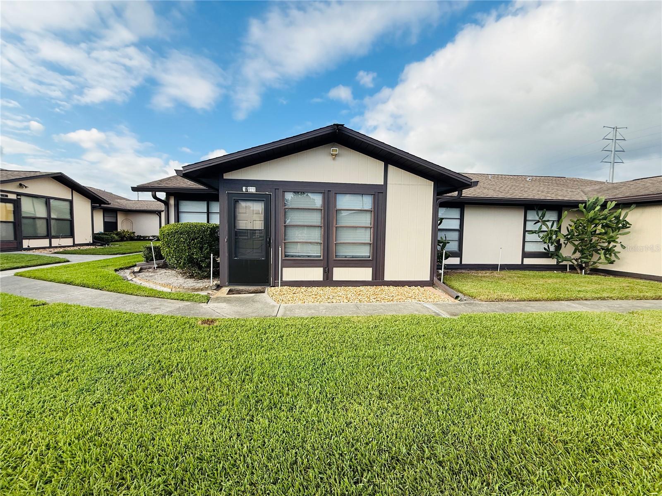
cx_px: 331
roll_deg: -0.2
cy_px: 248
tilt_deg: -3.0
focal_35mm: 14
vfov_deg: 85.7
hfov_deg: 102.1
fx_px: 268
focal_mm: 2.22
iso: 50
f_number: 2.2
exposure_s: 1/631
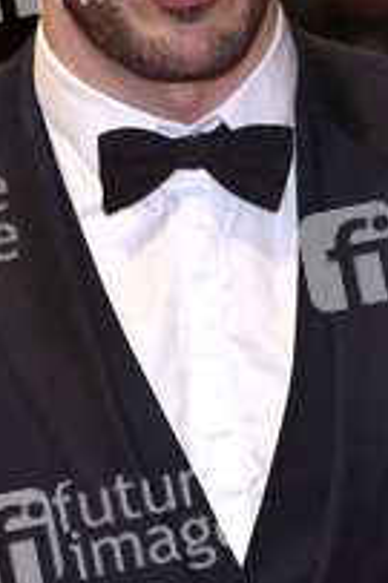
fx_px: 4696
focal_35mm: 290
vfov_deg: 7.1
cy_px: 101
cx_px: 184
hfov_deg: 4.7
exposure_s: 1/500
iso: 640
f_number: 3.2
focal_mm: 98
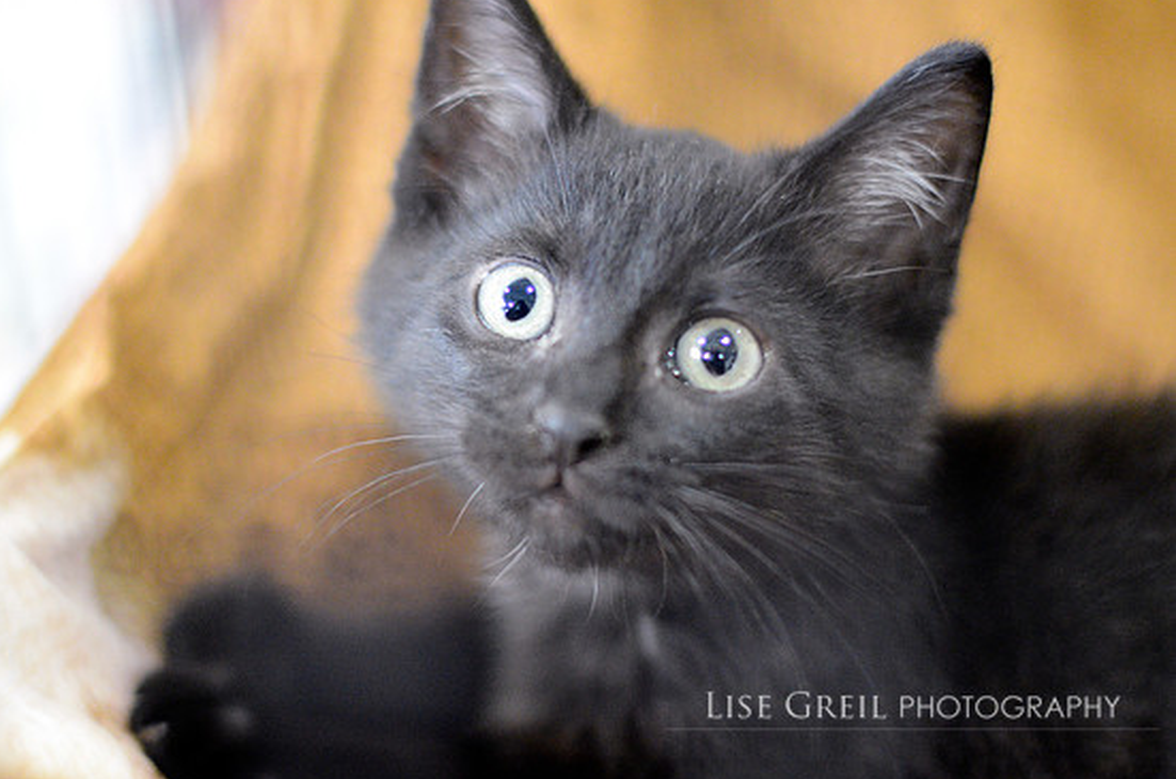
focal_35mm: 79
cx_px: 559
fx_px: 2575
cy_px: 380
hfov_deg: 25.7
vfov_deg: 17.2
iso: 4000
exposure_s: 1/100
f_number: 1.6
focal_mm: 50
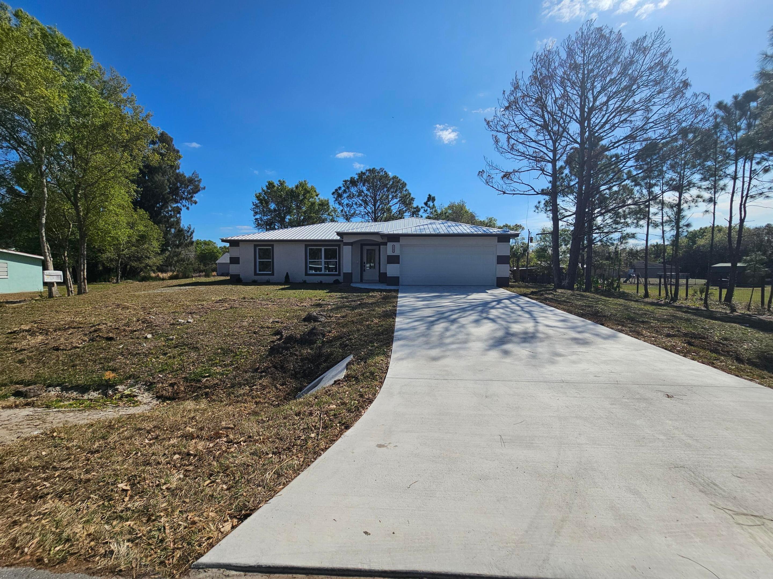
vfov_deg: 89.9
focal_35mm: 13
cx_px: 386
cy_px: 290
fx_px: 290
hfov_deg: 106.2
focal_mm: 2.2
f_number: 2.2
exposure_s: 1/4579
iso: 50
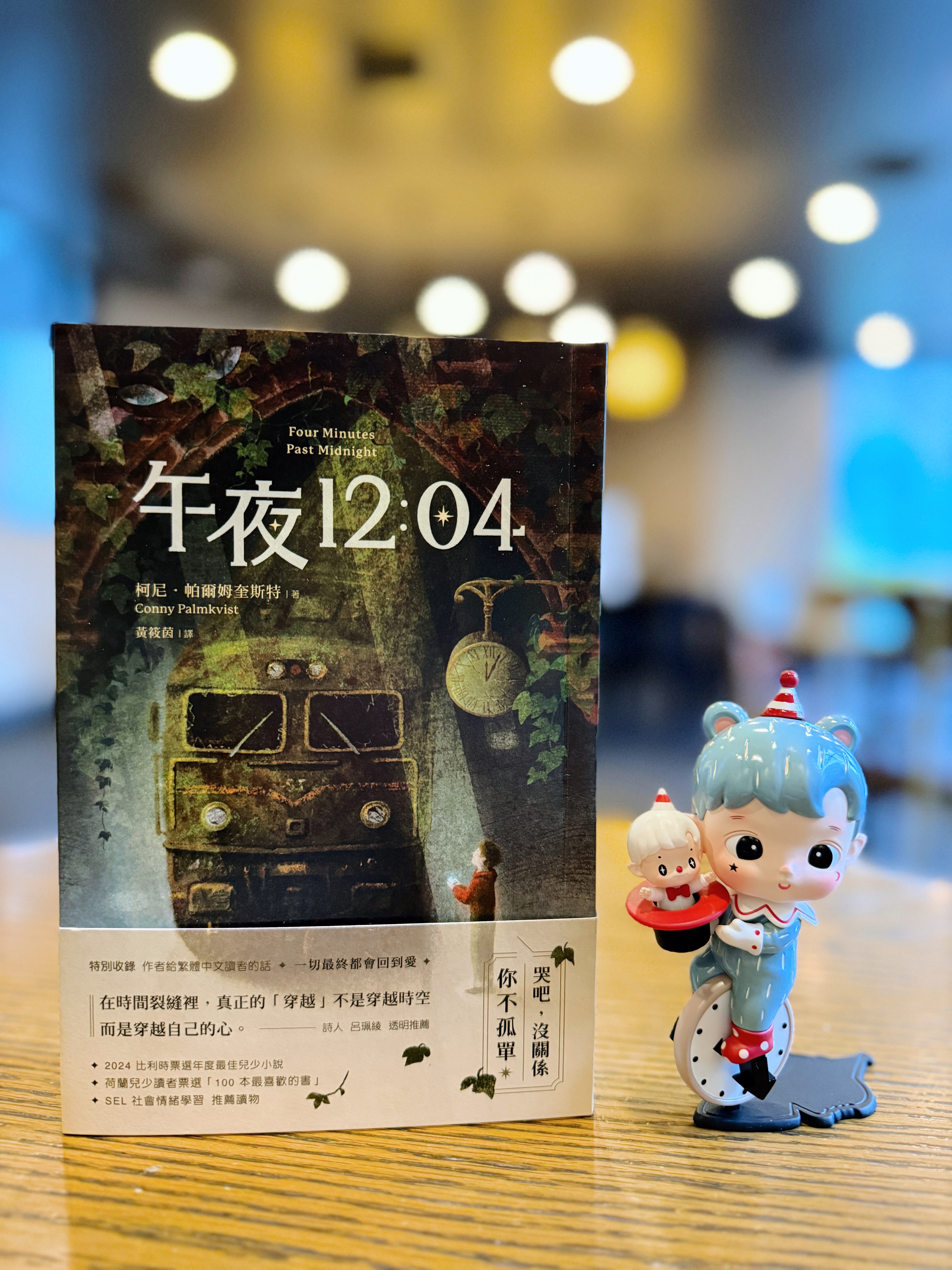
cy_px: 635
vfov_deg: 71.6
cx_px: 476
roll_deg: -1.2
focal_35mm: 24
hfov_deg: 56.8
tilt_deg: -3.4
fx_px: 880
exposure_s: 1/60
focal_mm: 6.76
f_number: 1.78
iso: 640
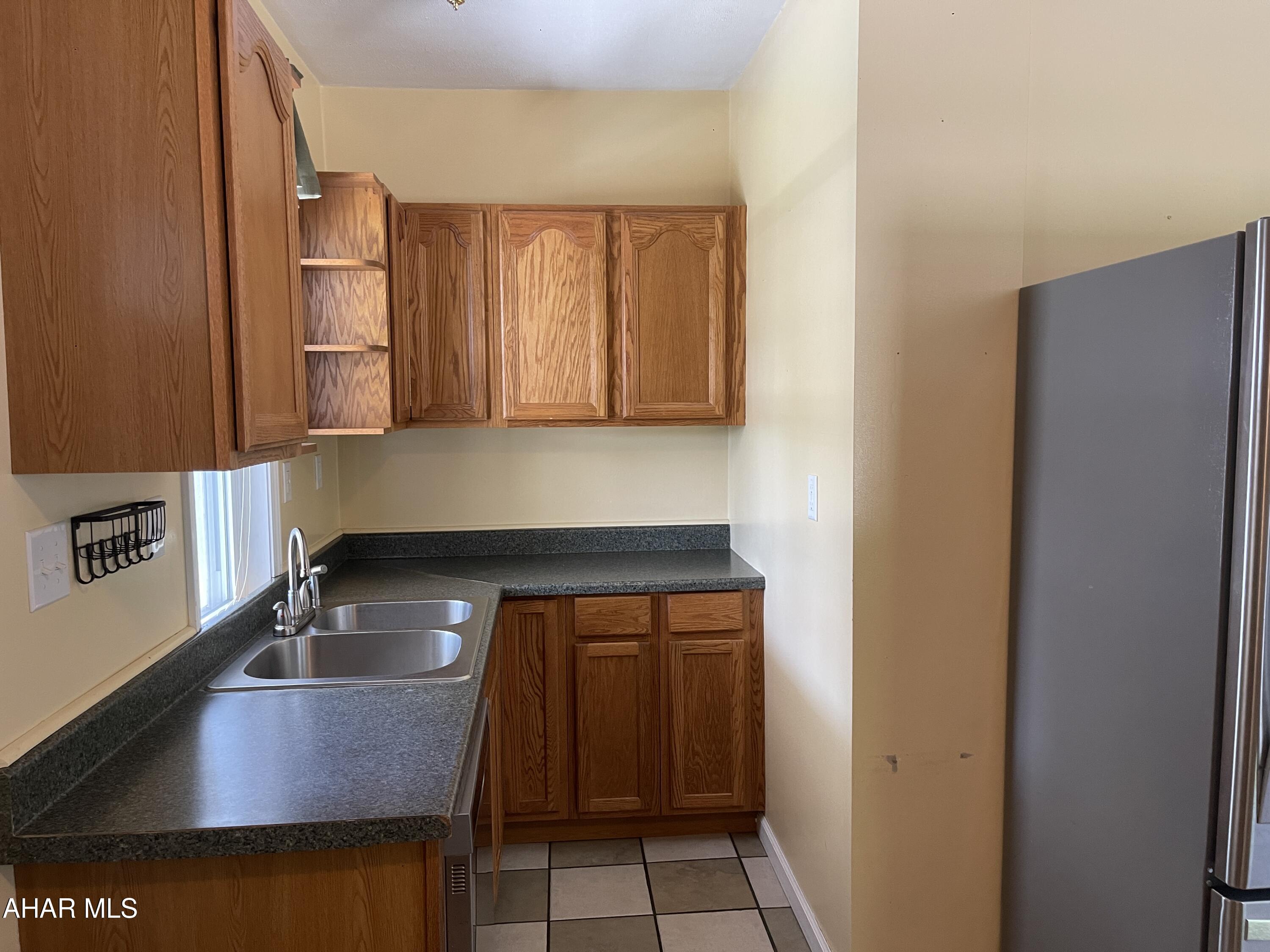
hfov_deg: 69.4
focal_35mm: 25
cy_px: 476
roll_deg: -0.1
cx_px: 635
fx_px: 917
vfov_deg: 54.9
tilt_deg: -6.6
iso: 200
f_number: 1.6
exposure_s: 1/60
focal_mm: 5.1
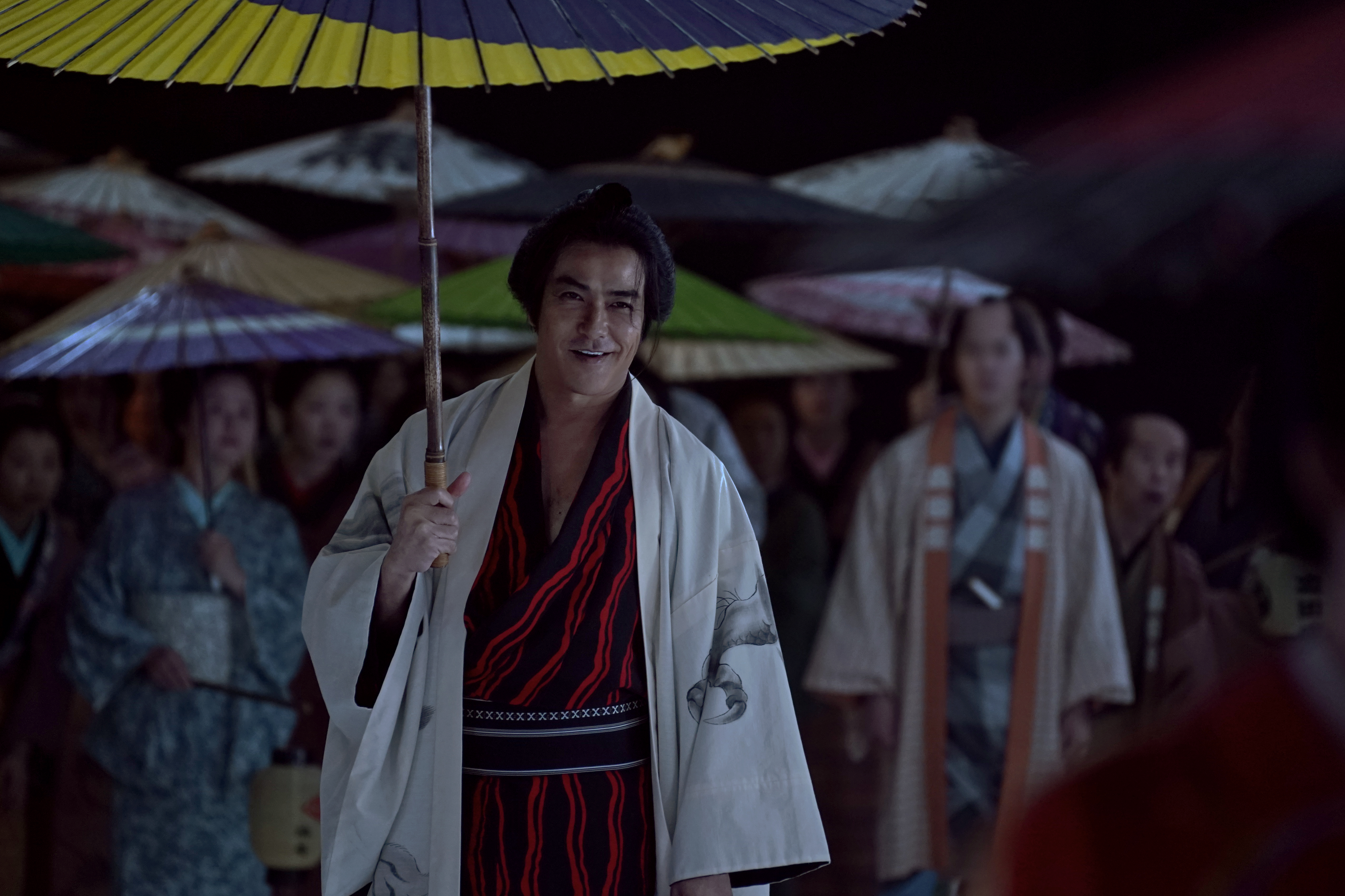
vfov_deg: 7.8
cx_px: 645
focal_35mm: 176
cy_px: 503
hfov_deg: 11.7
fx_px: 6575
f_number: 2.8
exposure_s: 1/40
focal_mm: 150
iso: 2500
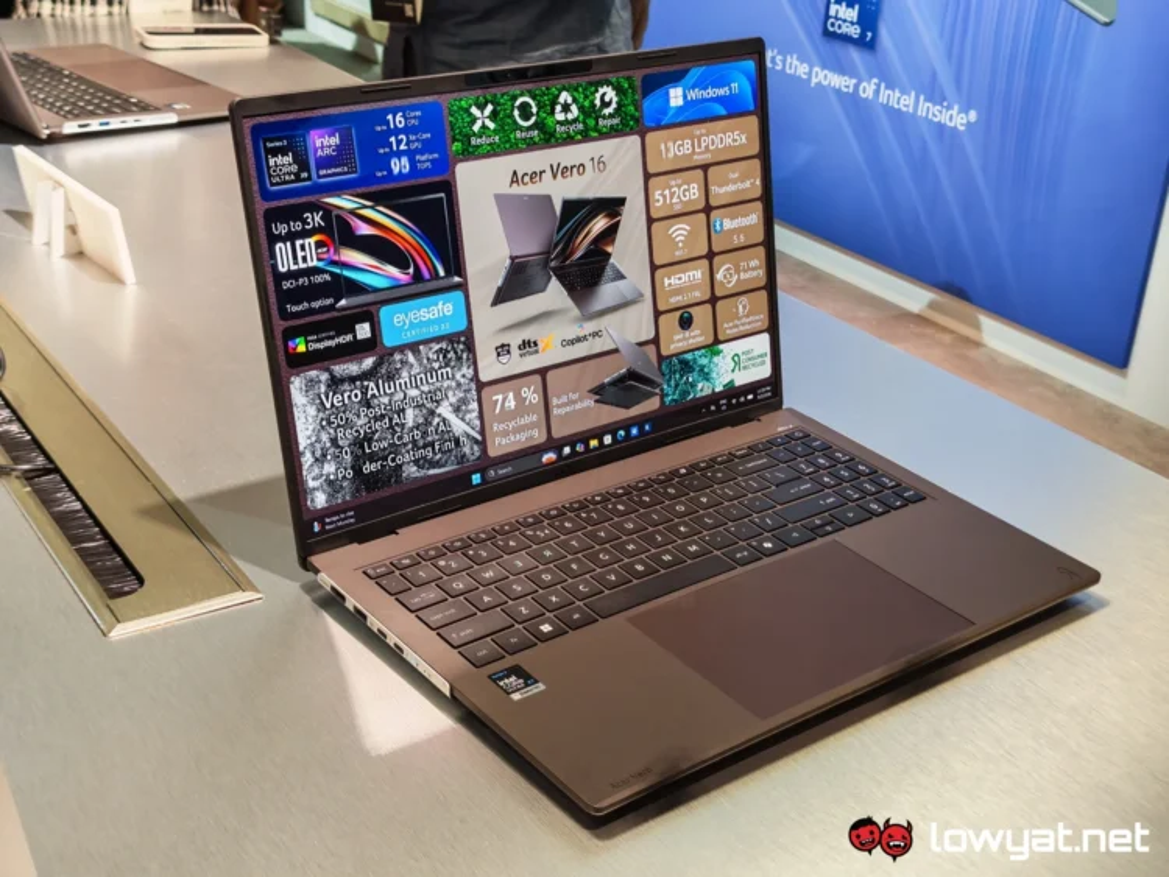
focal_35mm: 46
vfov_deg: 31.5
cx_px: 584
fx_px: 1554
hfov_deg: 41.2
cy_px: 438
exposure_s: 1/60
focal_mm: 5.4
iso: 125
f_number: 1.6
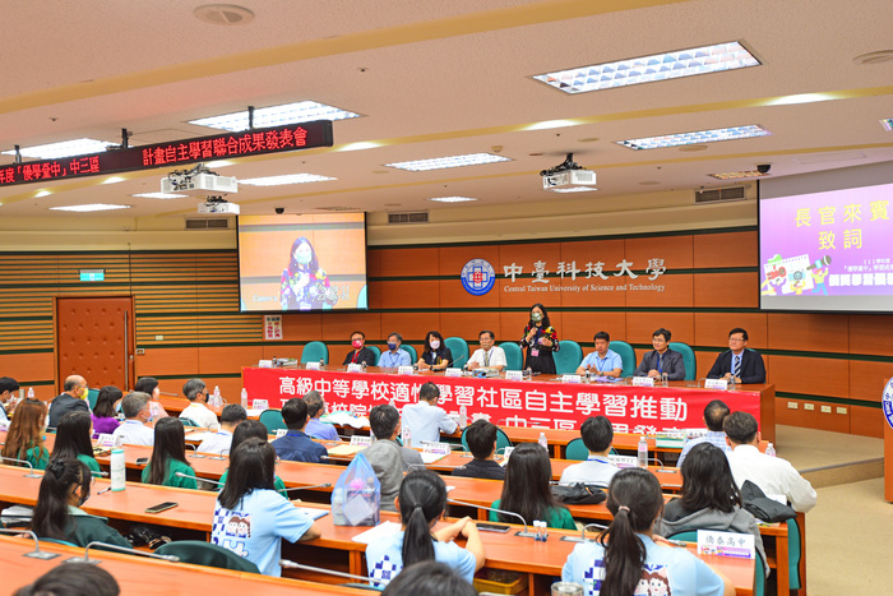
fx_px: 868
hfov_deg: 54.4
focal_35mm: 35
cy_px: 298
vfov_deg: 37.9
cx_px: 446
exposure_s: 1/20
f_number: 5
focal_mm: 35
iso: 400
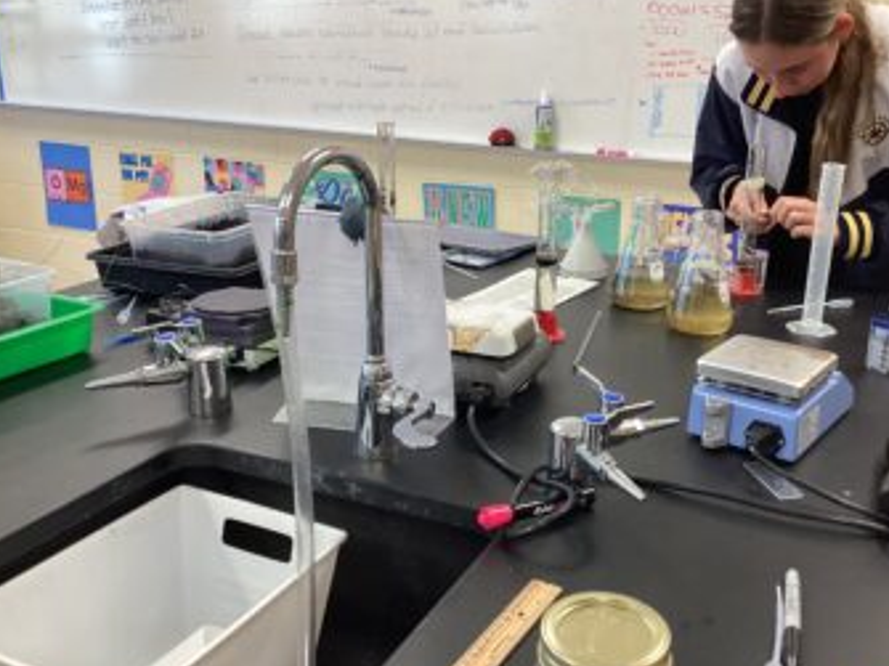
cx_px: 510
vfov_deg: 38.6
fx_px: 950
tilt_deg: -17.6
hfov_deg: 50.0
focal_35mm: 37
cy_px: 326
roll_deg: -0.2
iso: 100
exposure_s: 1/60
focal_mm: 3.3
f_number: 2.4
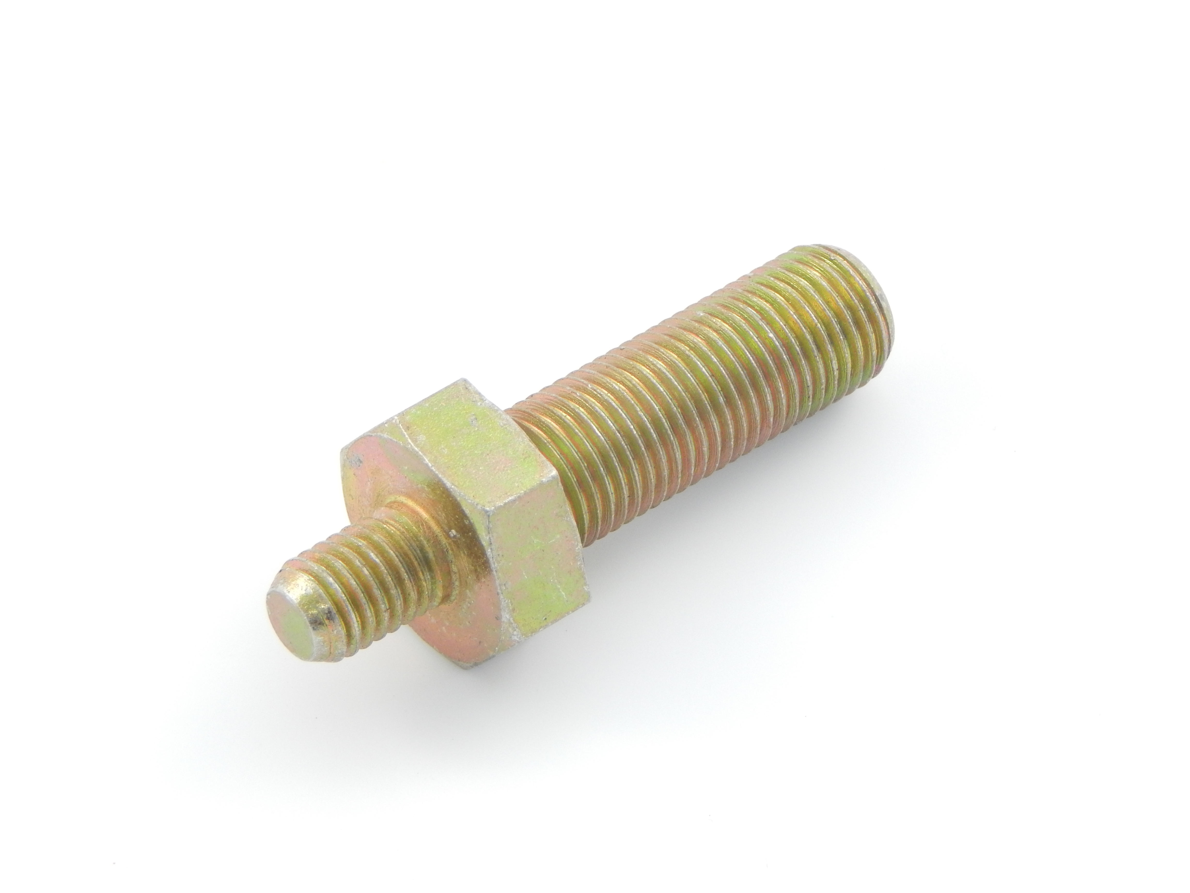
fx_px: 6257
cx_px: 595
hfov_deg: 10.9
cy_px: 446
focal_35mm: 182
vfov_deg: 8.2
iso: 320
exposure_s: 1/30
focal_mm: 32.8
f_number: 5.3
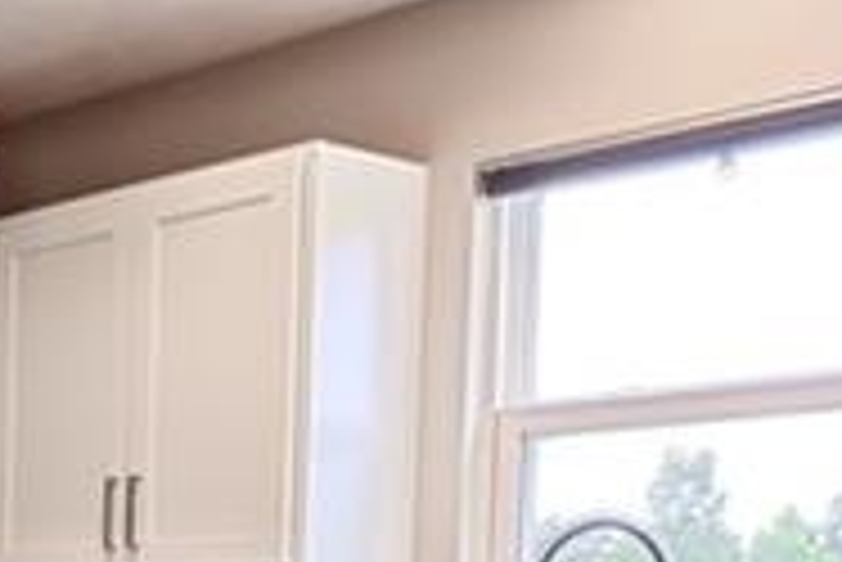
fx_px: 1919
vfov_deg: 15.4
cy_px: 845
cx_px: -176
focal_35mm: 82
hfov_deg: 22.7
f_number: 8
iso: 100
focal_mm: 10
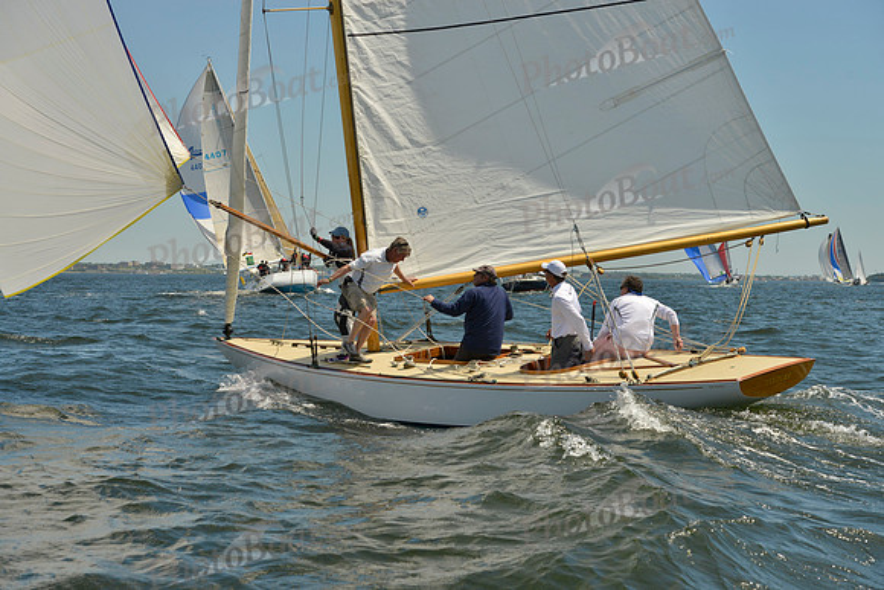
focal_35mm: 70
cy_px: 295
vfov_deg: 19.5
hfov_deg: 28.8
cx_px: 442
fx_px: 1719
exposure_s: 1/1600
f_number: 8
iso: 280
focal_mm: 70
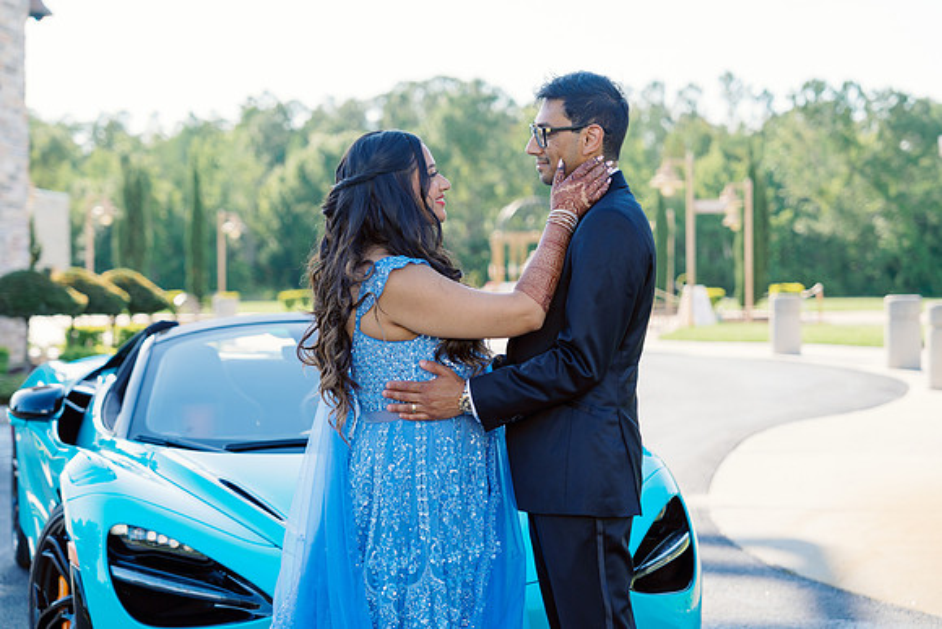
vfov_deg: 21.0
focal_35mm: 65
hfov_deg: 31.1
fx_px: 1692
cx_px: 471
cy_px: 298
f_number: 2.8
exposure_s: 1/640
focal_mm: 61
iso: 100
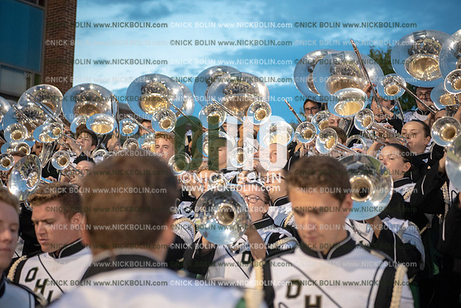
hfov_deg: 31.0
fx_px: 833
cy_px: 154
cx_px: 230
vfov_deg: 20.9
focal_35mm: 65
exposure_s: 1/100
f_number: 3.2
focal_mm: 65
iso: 3200
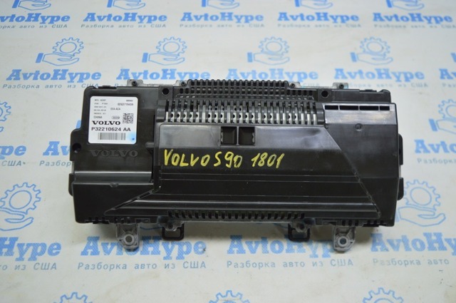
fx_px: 417
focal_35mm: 33
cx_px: 228
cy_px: 152
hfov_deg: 57.3
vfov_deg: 39.9
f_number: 3.8
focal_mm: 22
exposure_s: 1/50
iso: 400
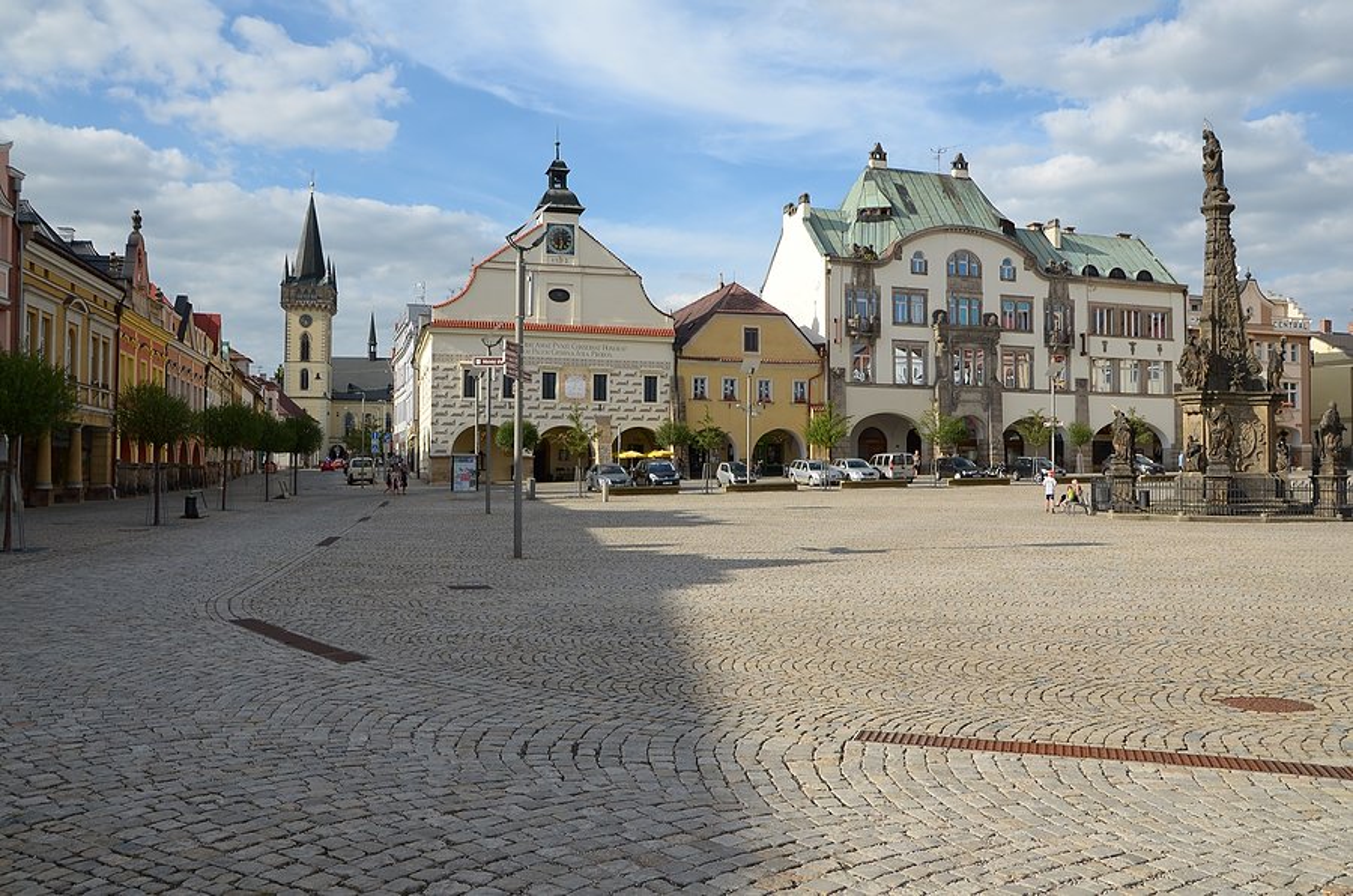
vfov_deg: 41.5
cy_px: 448
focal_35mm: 32
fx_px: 1181
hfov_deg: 59.6
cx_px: 676
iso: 100
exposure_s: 1/250
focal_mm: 21
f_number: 8
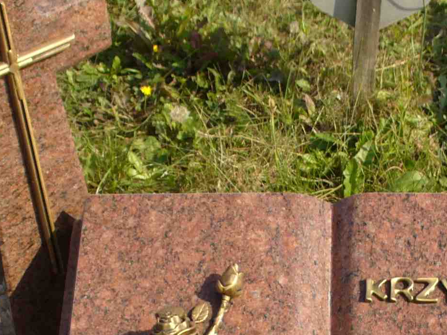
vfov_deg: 14.0
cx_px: 341
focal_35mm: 102
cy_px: 414
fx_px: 1317
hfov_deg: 19.1
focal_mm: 6.1
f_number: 5.6
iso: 80
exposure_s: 1/250
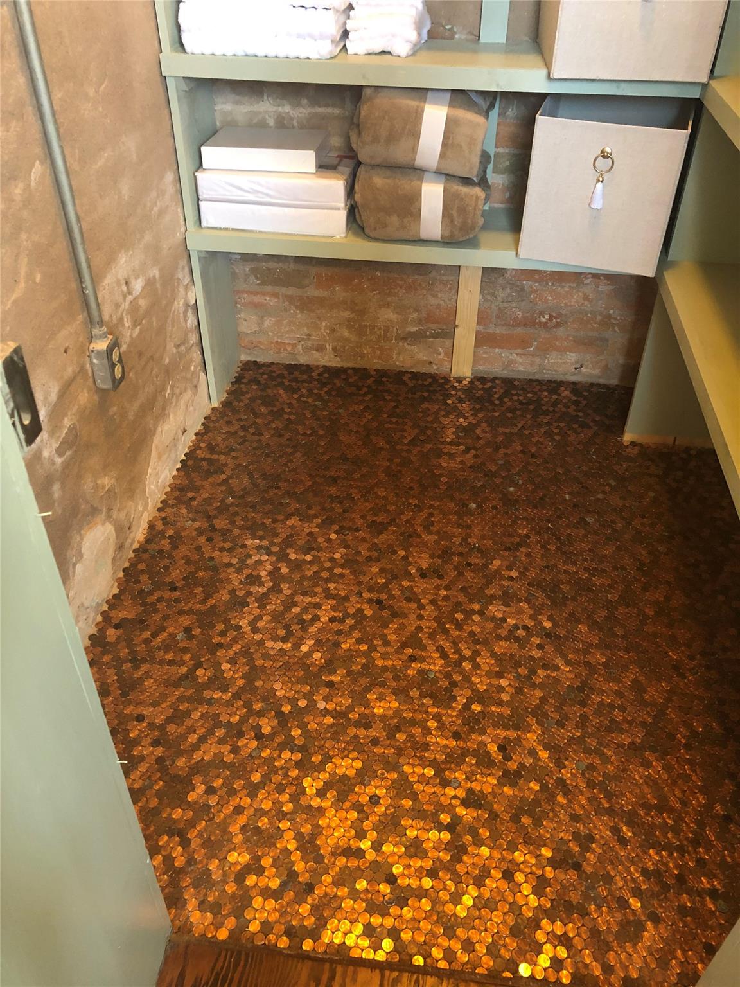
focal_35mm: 28
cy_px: 494
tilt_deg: -38.8
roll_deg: -1.5
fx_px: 798
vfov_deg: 63.4
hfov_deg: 49.7
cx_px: 370
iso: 100
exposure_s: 1/9
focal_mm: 4
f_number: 1.8
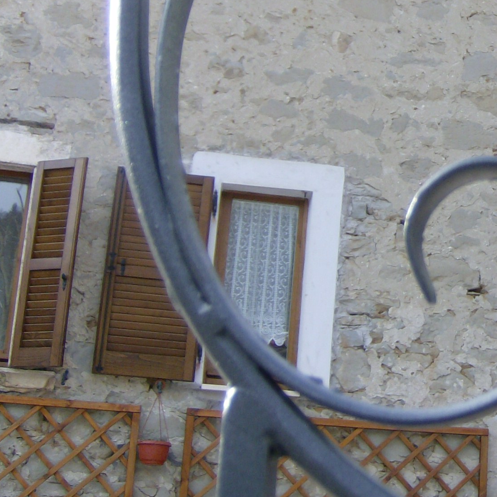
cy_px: 118
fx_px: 1202
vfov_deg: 23.1
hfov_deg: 21.9
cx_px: 568
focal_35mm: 74
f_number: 2.8
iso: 100
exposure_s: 1/464
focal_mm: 6
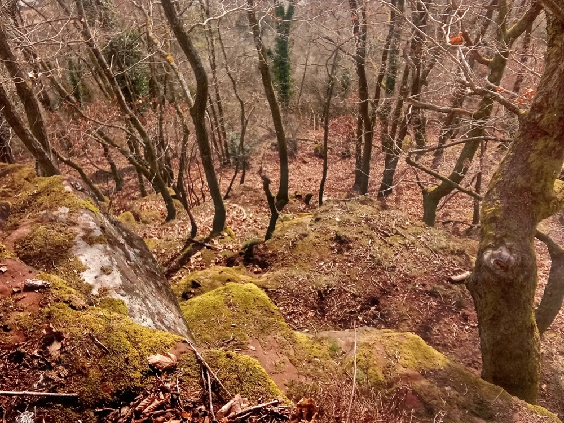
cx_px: 282
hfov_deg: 63.4
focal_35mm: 28
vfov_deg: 49.7
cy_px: 212
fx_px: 456
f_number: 2
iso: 100
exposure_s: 1/325
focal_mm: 2.87
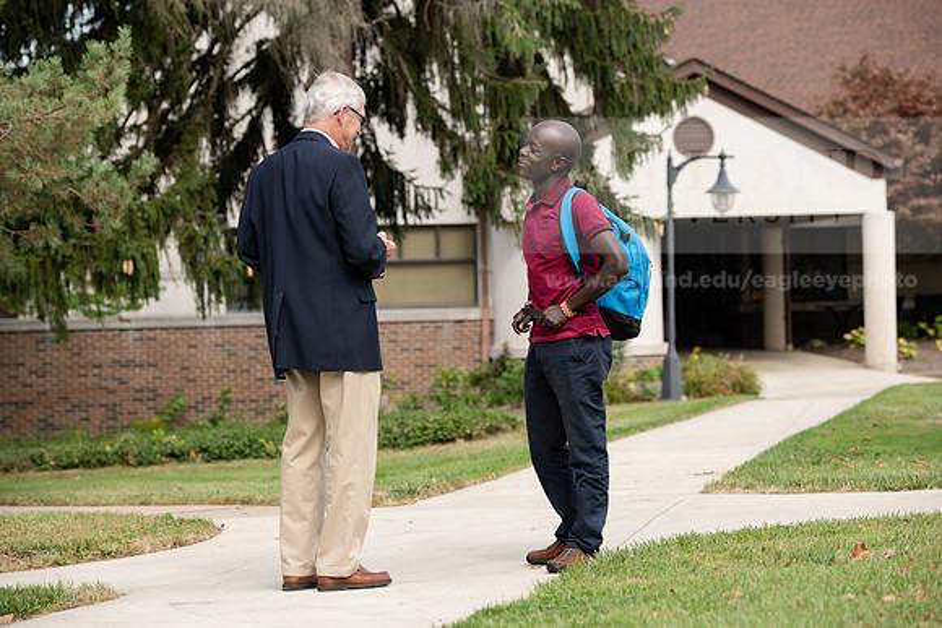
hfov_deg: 20.0
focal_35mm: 102
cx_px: 471
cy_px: 314
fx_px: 2669
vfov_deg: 13.4
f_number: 5
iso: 250
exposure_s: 1/640
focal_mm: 102
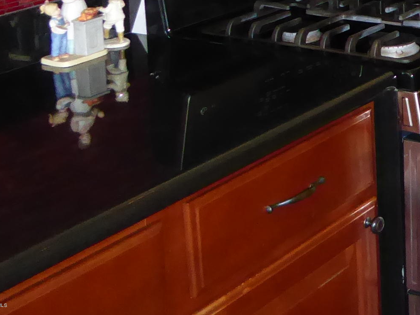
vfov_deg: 15.6
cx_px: 605
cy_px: -143
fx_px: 1067
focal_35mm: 88
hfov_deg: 19.7
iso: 800
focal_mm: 5
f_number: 3.5
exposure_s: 1/60
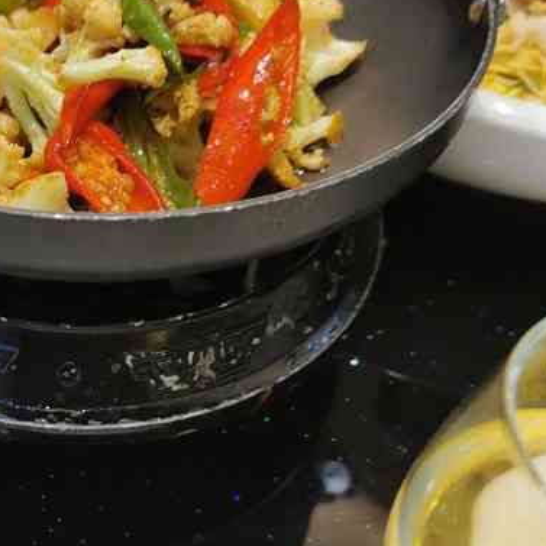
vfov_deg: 29.0
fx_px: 1053
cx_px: 51
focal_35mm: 59
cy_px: 309
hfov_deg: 28.0
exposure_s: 1/100
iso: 64
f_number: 1.6
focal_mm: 5.56
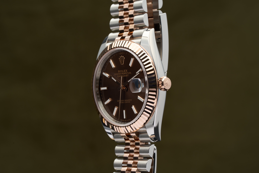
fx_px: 719
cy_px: 86
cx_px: 130
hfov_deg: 20.4
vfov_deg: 13.7
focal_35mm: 100
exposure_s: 1/125
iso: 125
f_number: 16
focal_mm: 100
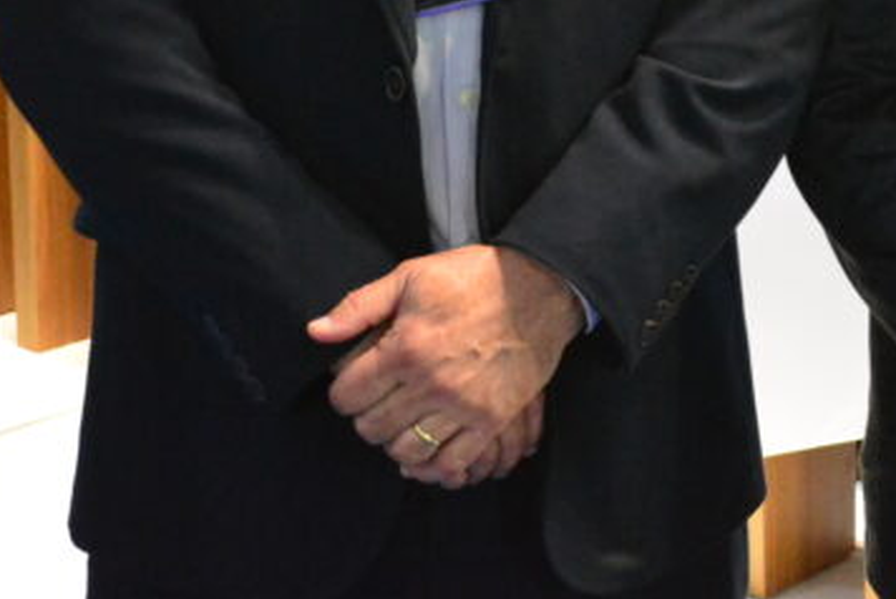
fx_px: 2366
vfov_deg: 13.9
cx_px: 823
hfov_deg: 20.9
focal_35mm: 95
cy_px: -189
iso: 6400
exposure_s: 1/160
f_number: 6.3
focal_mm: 22
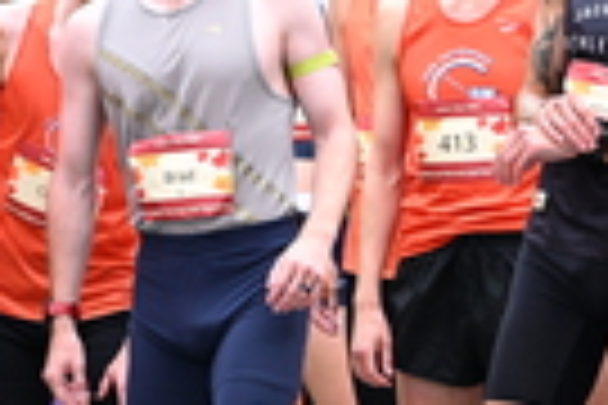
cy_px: -11
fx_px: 7177
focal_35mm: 425
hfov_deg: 4.8
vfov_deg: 3.2
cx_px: 1004
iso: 2000
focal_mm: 104
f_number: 4
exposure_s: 1/500
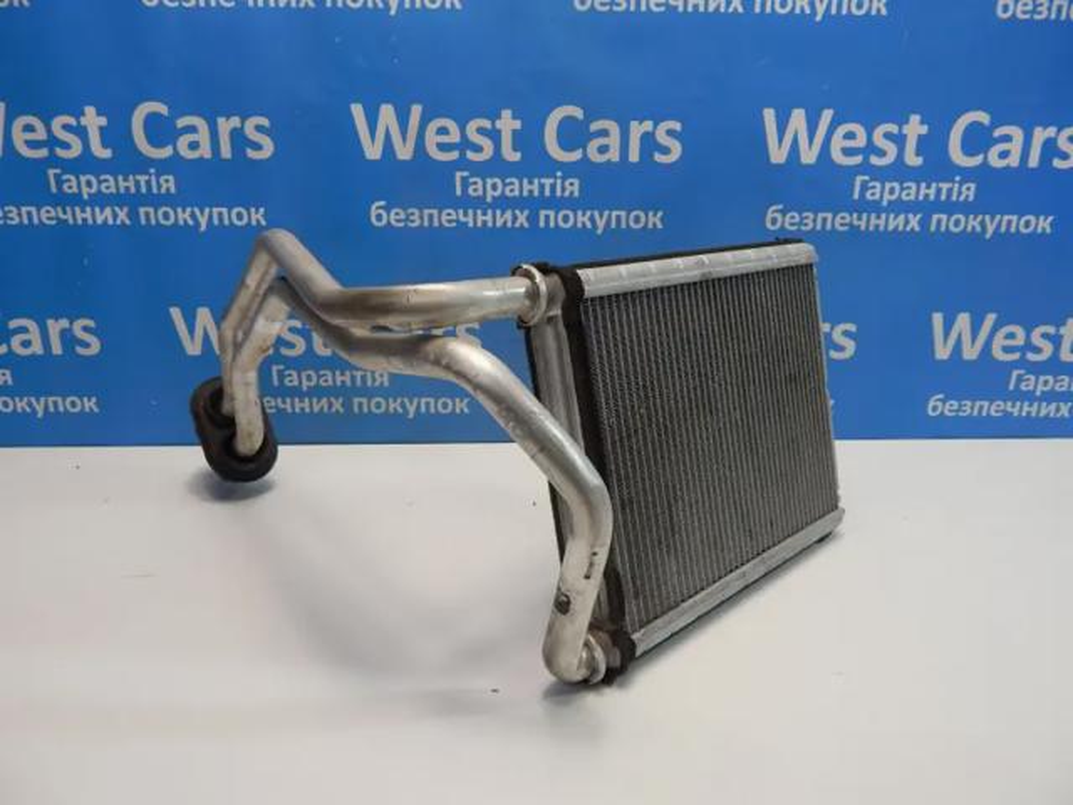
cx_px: 536
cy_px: 402
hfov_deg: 73.9
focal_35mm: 23
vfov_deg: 58.9
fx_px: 713
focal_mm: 4
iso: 125
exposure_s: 1/40
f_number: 3
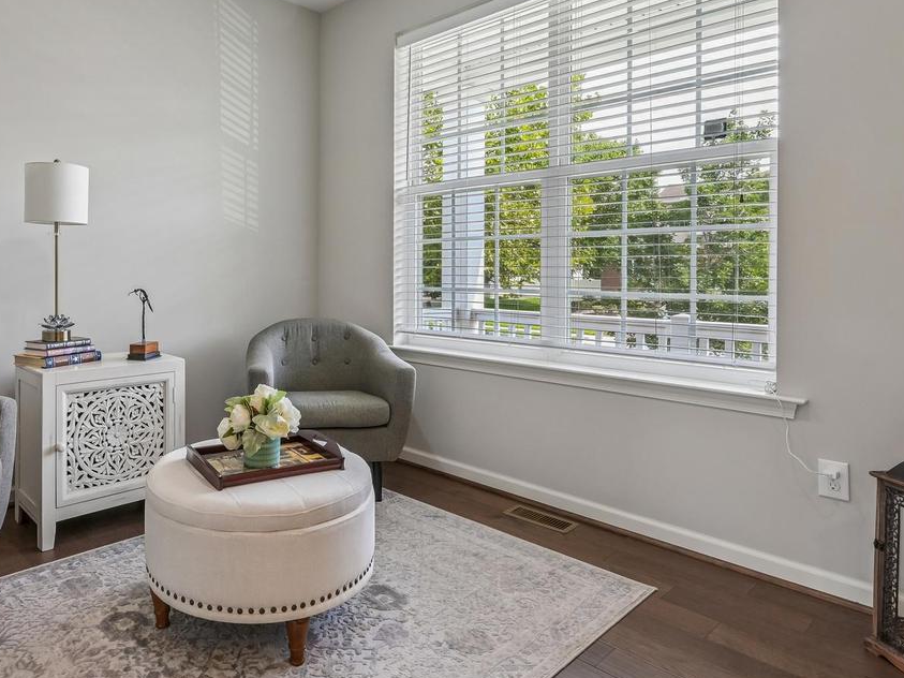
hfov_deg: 72.0
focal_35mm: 23
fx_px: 601
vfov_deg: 58.5
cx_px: 310
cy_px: 280
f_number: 11
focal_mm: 14
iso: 400
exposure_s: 1/20
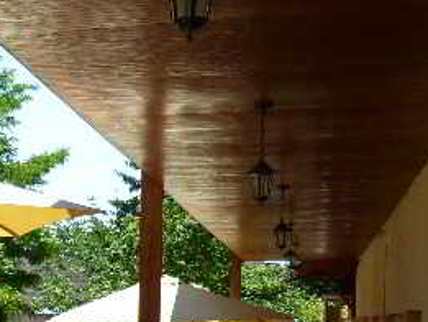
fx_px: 1175
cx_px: -205
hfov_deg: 18.4
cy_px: 334
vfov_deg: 15.3
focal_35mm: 95
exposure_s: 1/800
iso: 80
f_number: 2.8
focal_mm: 5.5
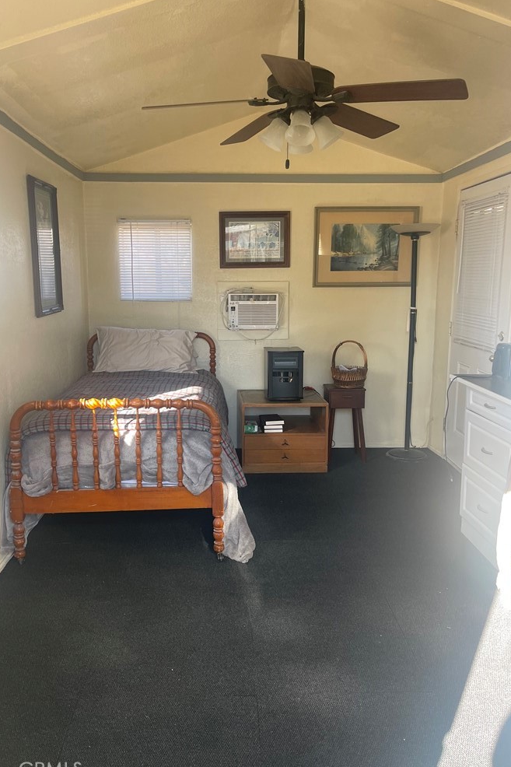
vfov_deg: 67.4
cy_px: 382
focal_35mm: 27
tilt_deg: -11.5
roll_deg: +0.6
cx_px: 243
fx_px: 575
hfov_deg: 47.9
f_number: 1.6
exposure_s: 1/121
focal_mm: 5.1
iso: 80
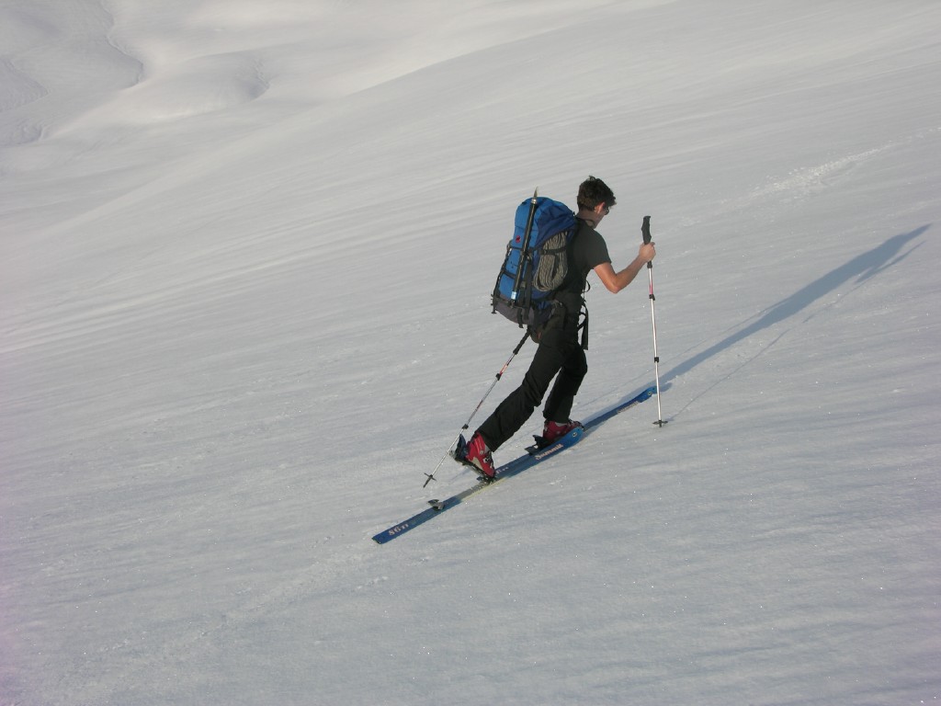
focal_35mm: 46
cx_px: 470
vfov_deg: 31.5
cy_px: 353
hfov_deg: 41.2
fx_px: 1250
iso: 50
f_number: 6.7
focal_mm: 11.6
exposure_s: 1/266
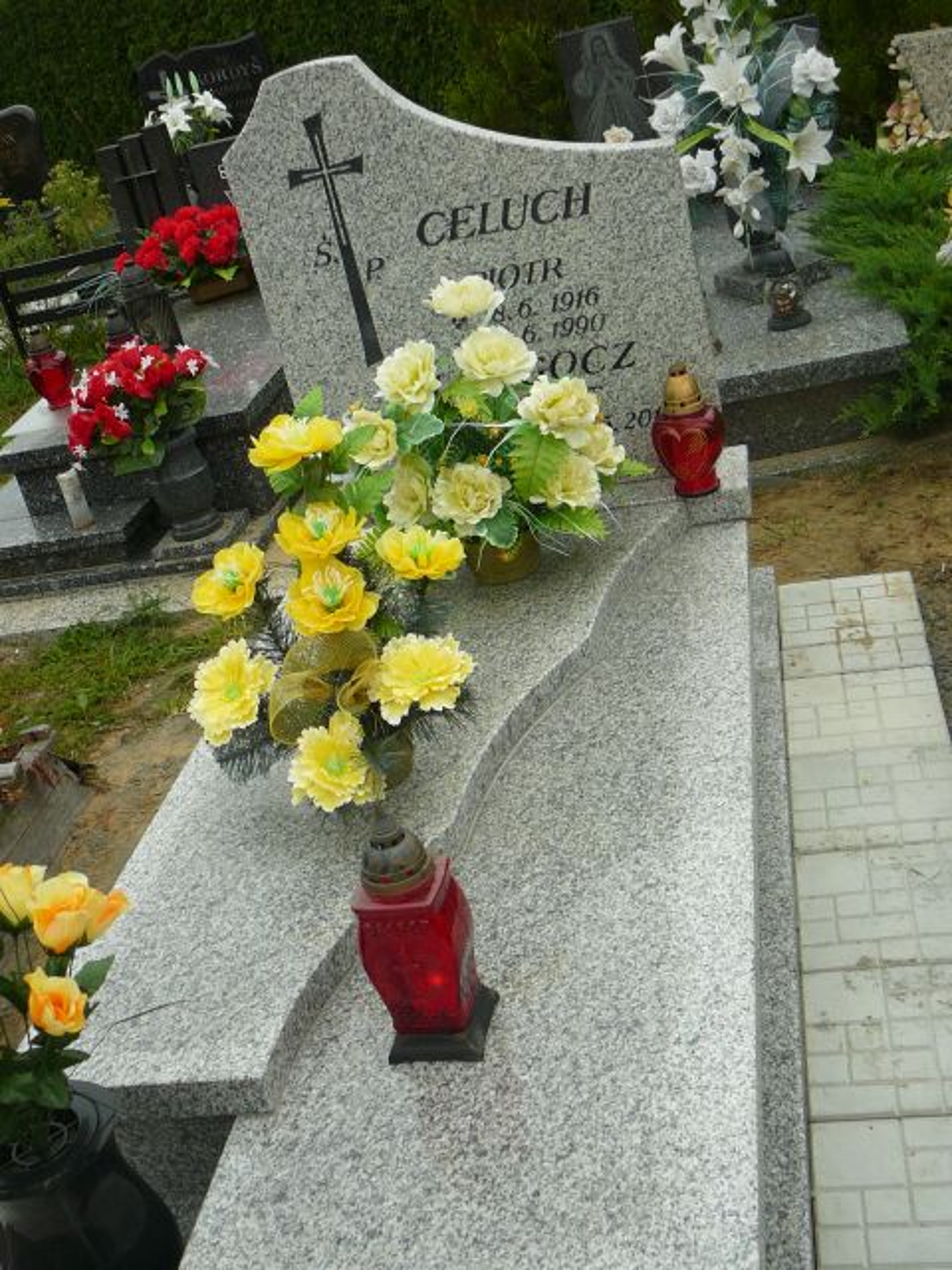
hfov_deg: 35.1
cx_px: 476
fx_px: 1503
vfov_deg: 45.8
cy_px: 635
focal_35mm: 41
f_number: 3.1
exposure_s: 1/80
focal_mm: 6.1
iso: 80
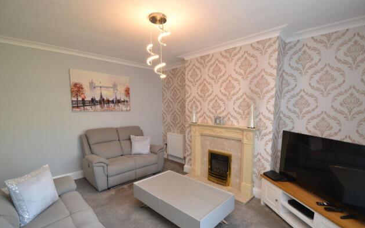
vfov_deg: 71.0
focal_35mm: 16
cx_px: 185
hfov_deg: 97.8
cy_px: 127
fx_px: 159
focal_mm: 10
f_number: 3.5
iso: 560
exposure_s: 1/60
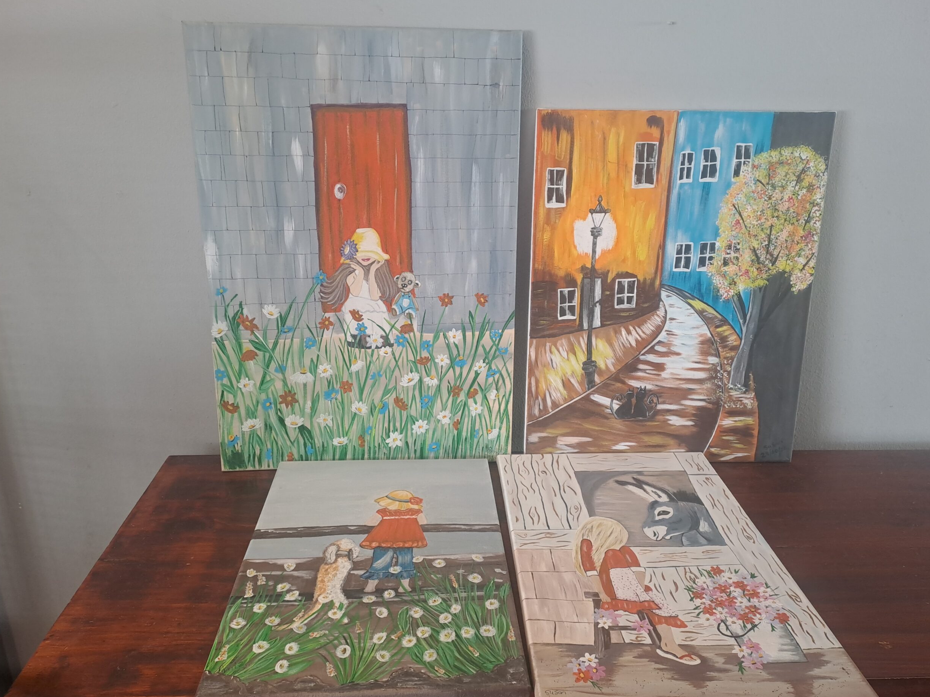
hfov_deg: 67.3
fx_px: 698
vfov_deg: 53.1
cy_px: 353
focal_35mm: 26
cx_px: 461
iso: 125
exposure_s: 1/50
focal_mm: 4.65
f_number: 1.8
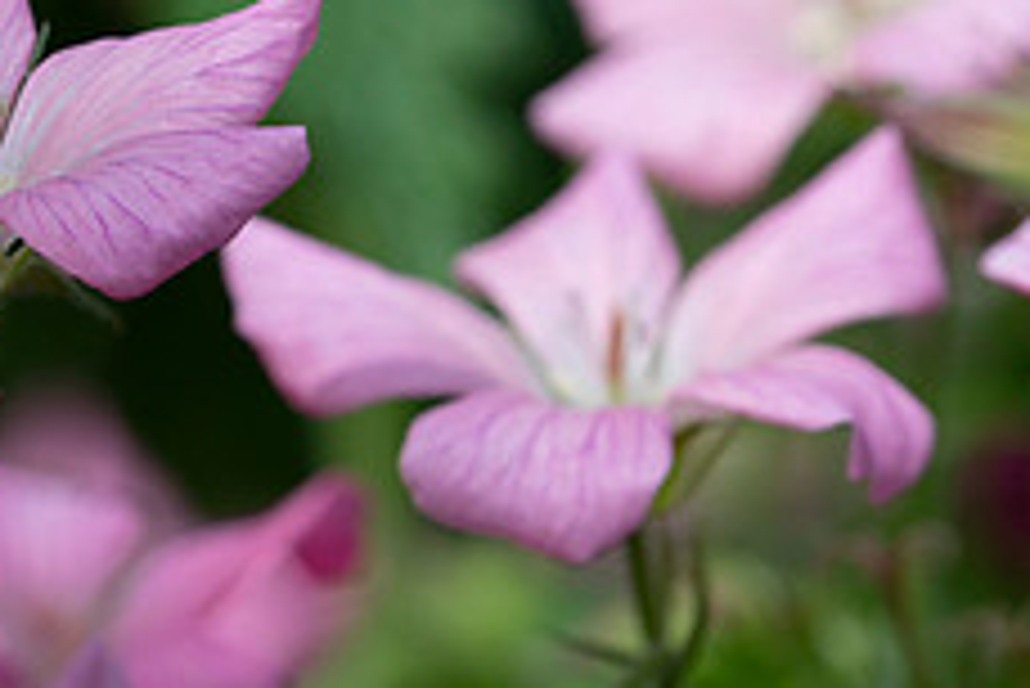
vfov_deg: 2.7
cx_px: -238
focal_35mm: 506
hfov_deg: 4.1
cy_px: 169
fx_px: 14486
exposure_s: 1/250
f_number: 11
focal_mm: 200
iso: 200
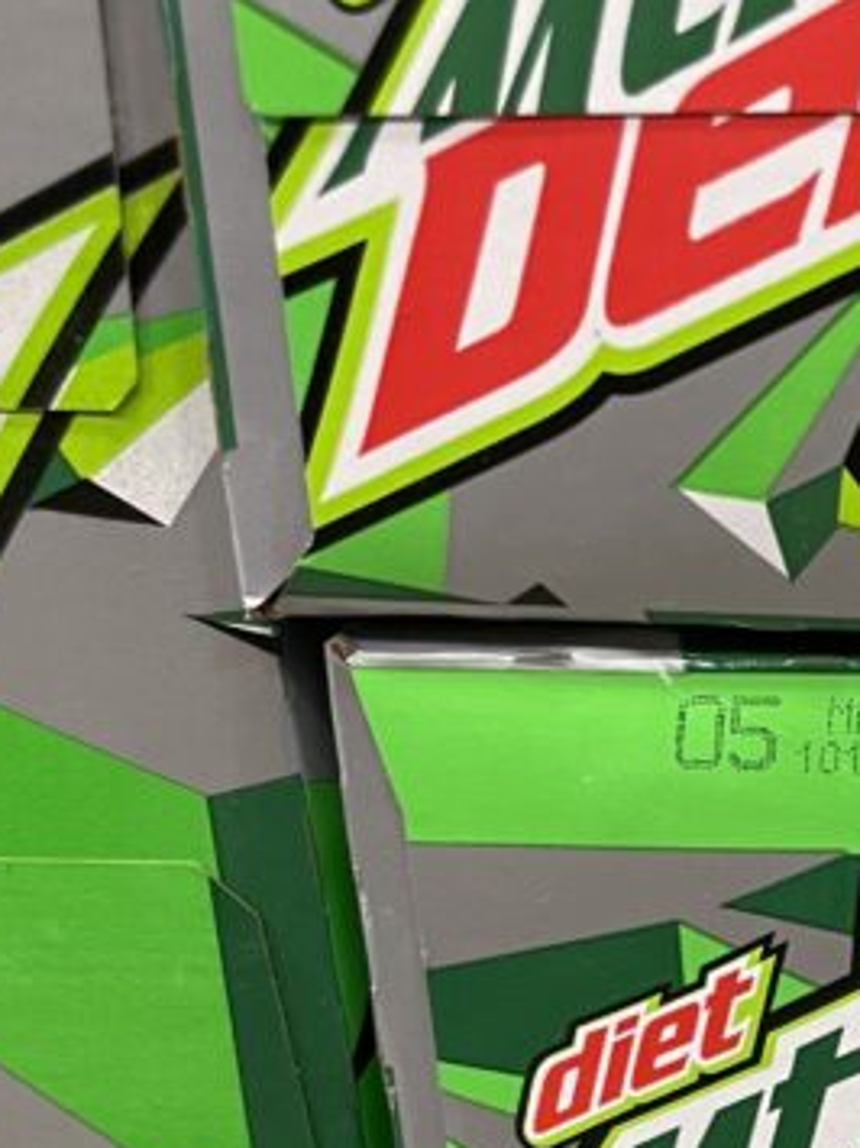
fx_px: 2486
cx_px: 1093
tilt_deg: -27.6
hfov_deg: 18.4
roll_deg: +0.1
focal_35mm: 75
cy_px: 1239
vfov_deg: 24.4
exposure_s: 1/60
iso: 125
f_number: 1.6
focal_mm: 4.2
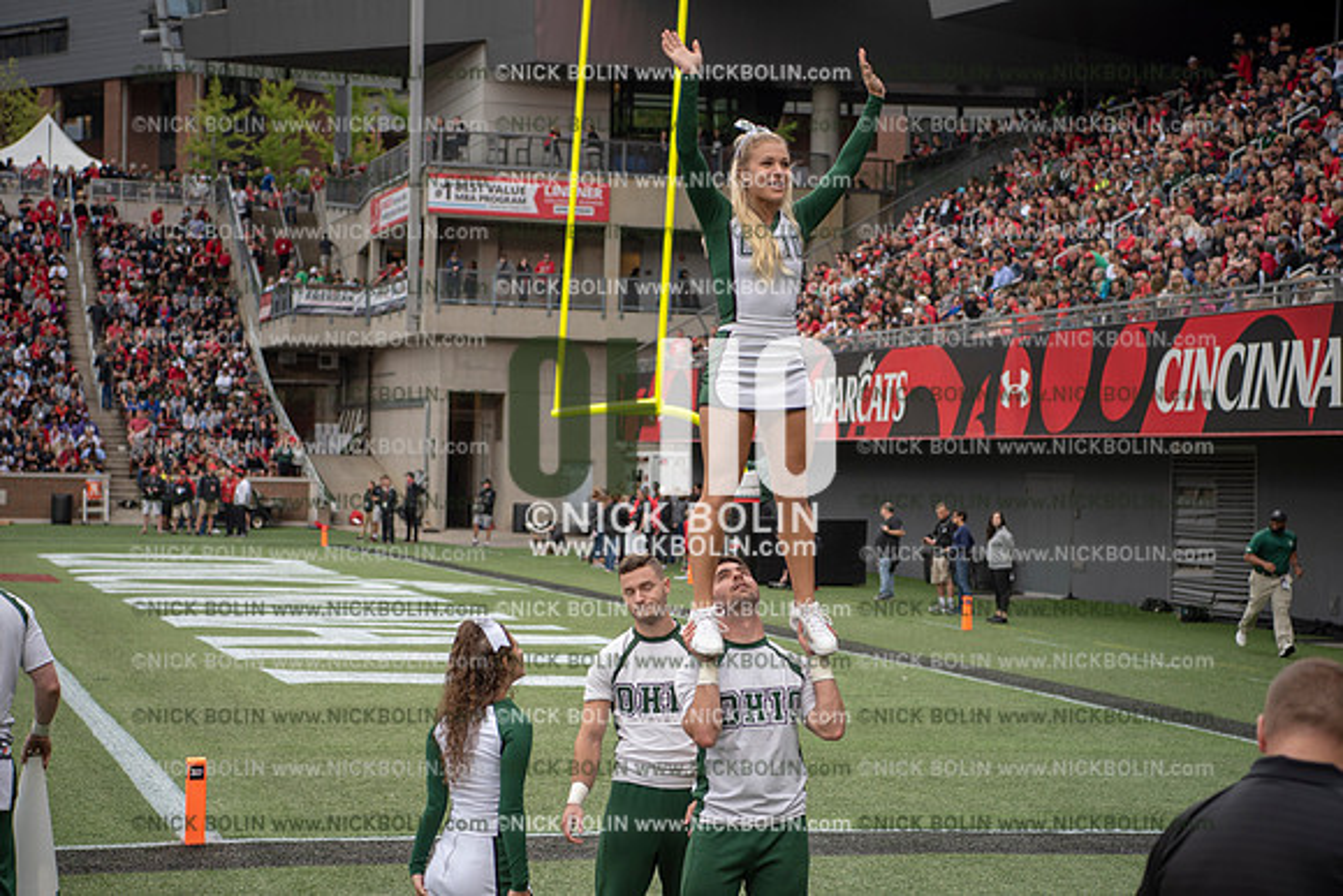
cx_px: 672
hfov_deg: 28.8
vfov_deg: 19.5
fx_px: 2612
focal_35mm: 70
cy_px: 448
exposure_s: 1/800
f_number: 3.5
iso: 250
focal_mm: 70
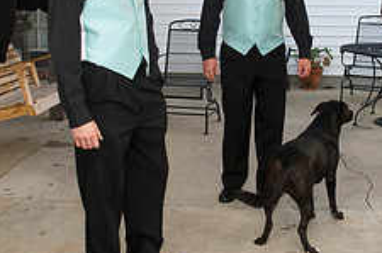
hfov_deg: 32.4
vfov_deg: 21.7
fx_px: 656
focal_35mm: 62
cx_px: 217
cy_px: 76
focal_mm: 24
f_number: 4.5
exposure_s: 1/125
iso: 640
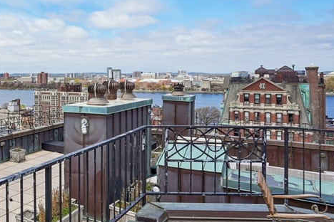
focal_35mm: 35
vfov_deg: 37.5
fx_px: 325
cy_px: 76
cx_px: 12
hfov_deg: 46.9
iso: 100
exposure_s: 1/320
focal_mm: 16
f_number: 8
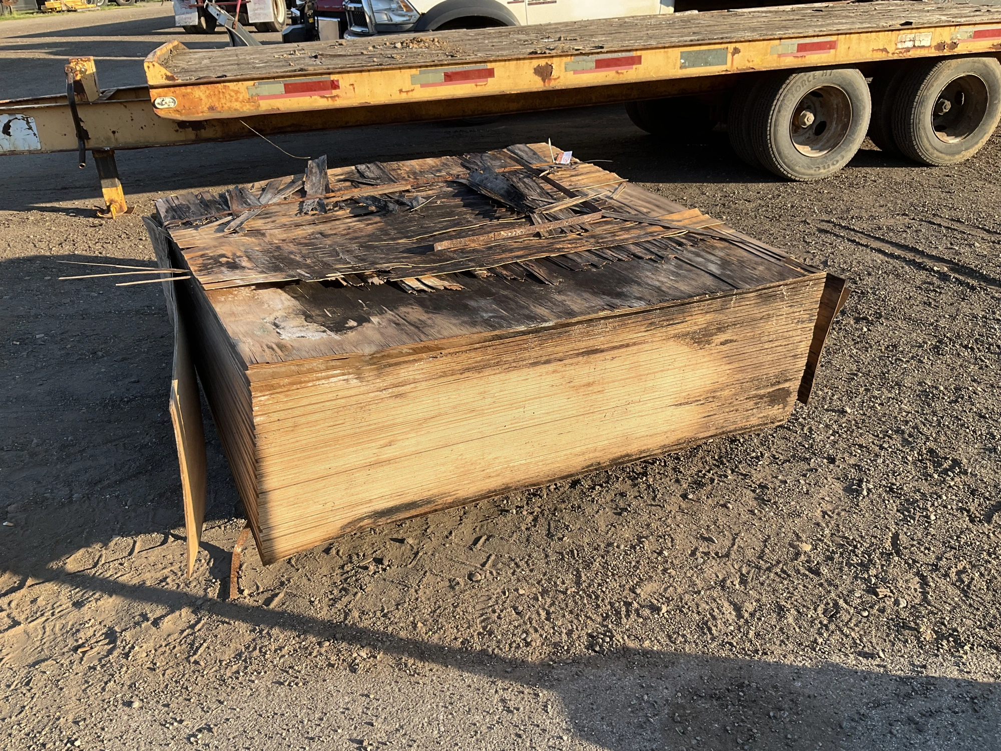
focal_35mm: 29
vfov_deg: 48.2
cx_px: 500
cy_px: 376
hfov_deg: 61.7
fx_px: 839
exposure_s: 1/674
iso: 25
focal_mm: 3
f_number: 1.8
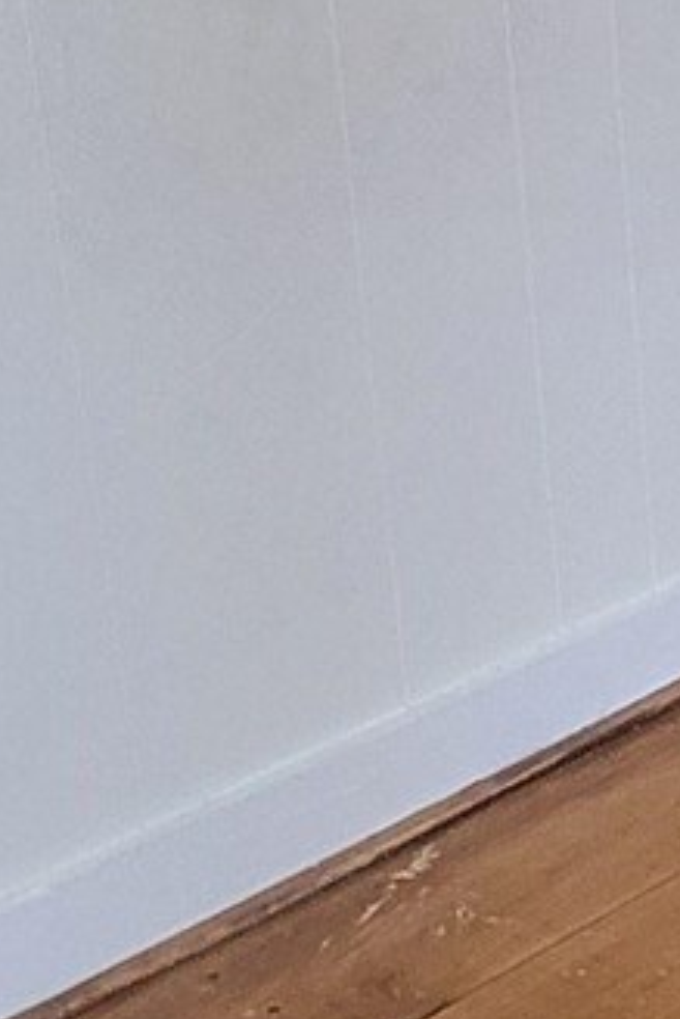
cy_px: 217
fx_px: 2689
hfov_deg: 11.6
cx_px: 1689
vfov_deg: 21.2
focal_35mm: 95
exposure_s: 1/40
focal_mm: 2.2
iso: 320
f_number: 2.2
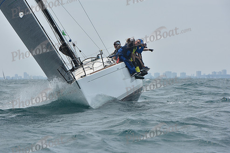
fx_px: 1508
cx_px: 101
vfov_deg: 5.8
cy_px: 67
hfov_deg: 8.7
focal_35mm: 236
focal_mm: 200
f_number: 11
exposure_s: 1/800
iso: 250
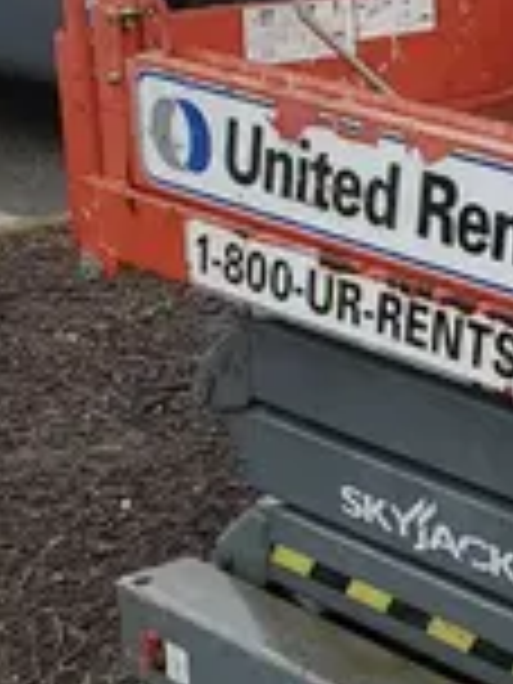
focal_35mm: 125
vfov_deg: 15.8
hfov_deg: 11.1
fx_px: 2470
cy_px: 308
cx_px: 891
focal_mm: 4.3
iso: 50
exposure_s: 1/478
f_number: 2.4
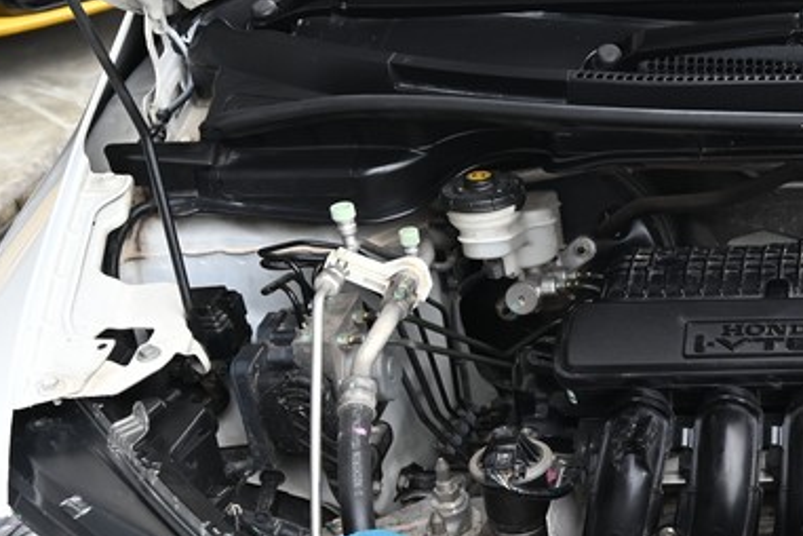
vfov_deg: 18.2
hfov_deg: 24.6
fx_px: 1673
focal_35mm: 75
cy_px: 331
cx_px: 946
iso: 200
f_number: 6.7
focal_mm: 26
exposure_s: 1/180
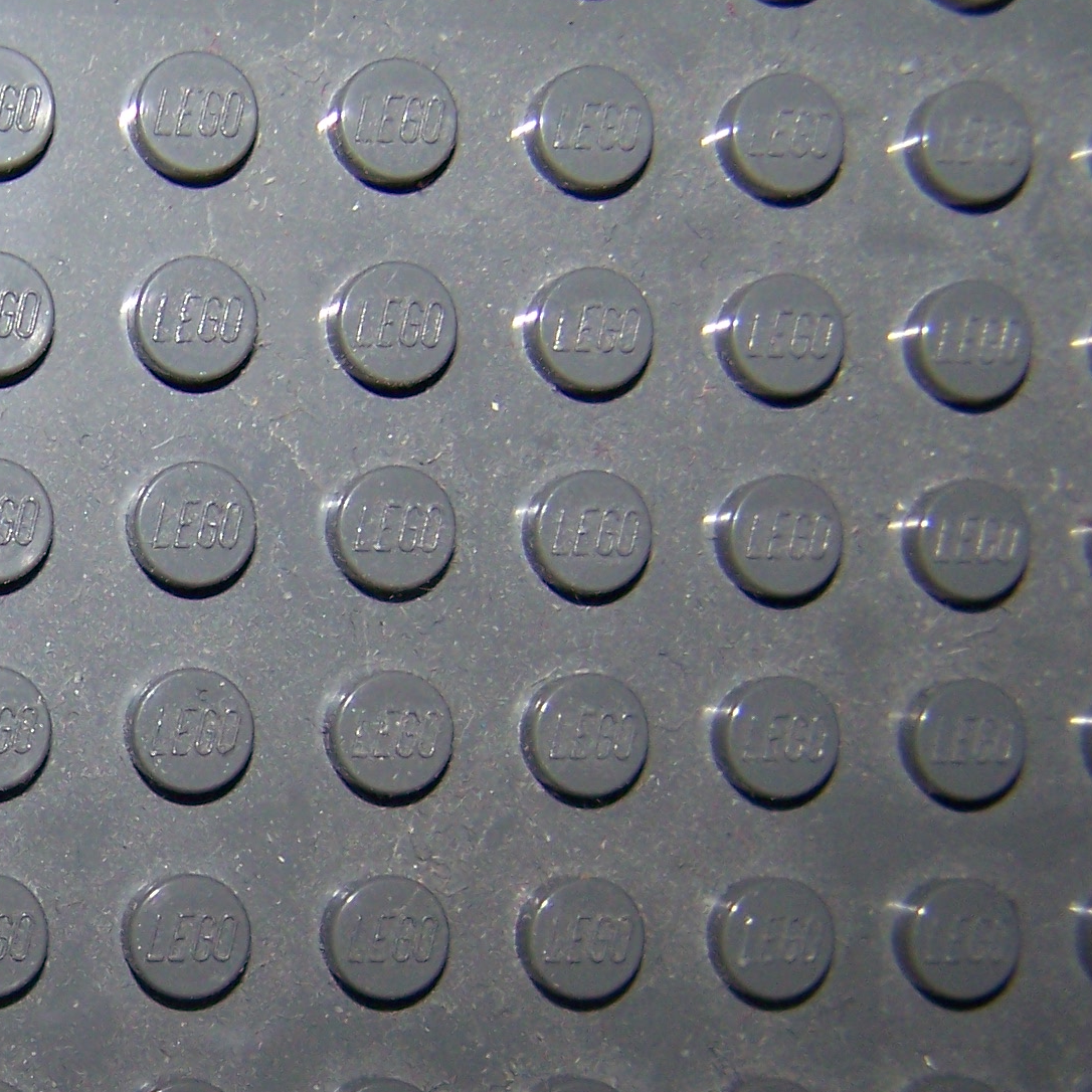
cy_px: 834
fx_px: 3391
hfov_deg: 17.1
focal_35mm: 95
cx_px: -350
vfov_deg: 18.2
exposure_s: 1/60
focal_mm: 6.3
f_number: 2.8
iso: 80
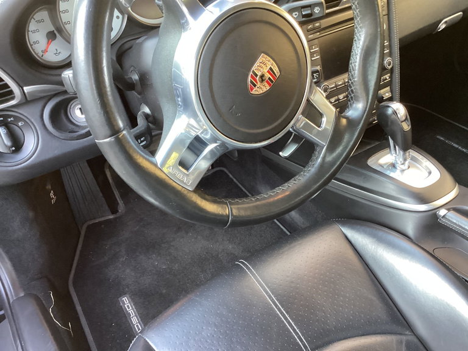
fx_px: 419
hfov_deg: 58.4
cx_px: 234
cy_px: 176
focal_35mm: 31
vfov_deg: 45.4
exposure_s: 1/50
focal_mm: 3.3
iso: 320
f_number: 2.4
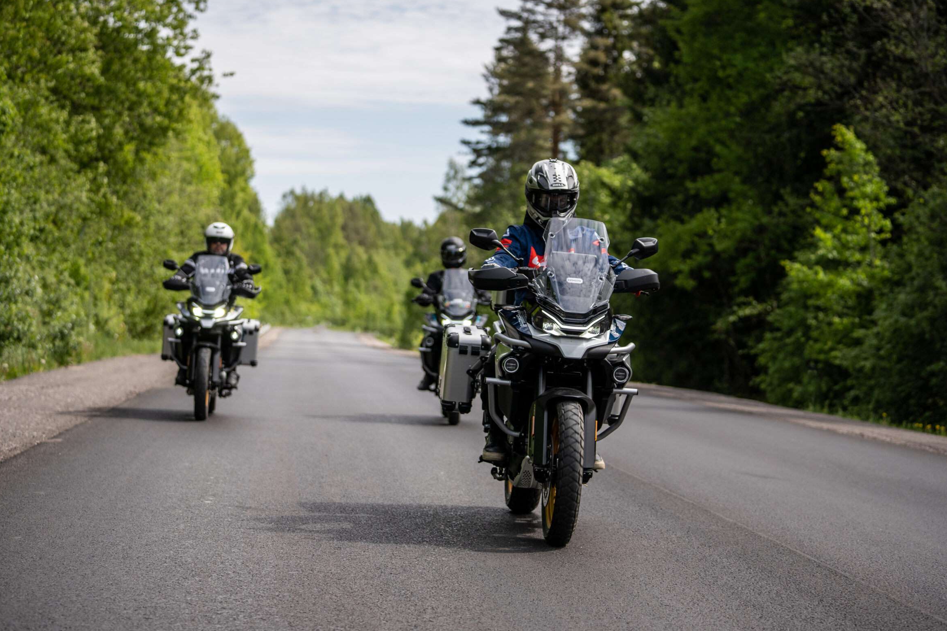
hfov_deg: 26.3
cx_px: 471
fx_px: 2026
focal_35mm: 77
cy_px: 323
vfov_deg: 17.7
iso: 125
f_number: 2.8
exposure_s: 1/1600
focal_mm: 70
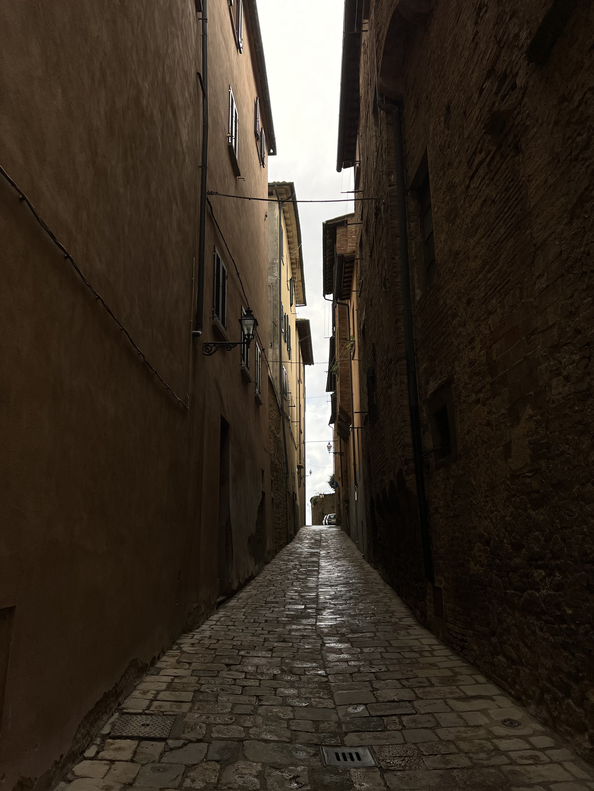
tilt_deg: +14.3
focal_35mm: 26
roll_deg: +0.5
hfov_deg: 53.1
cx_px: 297
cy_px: 396
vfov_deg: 67.3
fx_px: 595
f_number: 1.5
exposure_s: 1/4630
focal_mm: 5.7
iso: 50
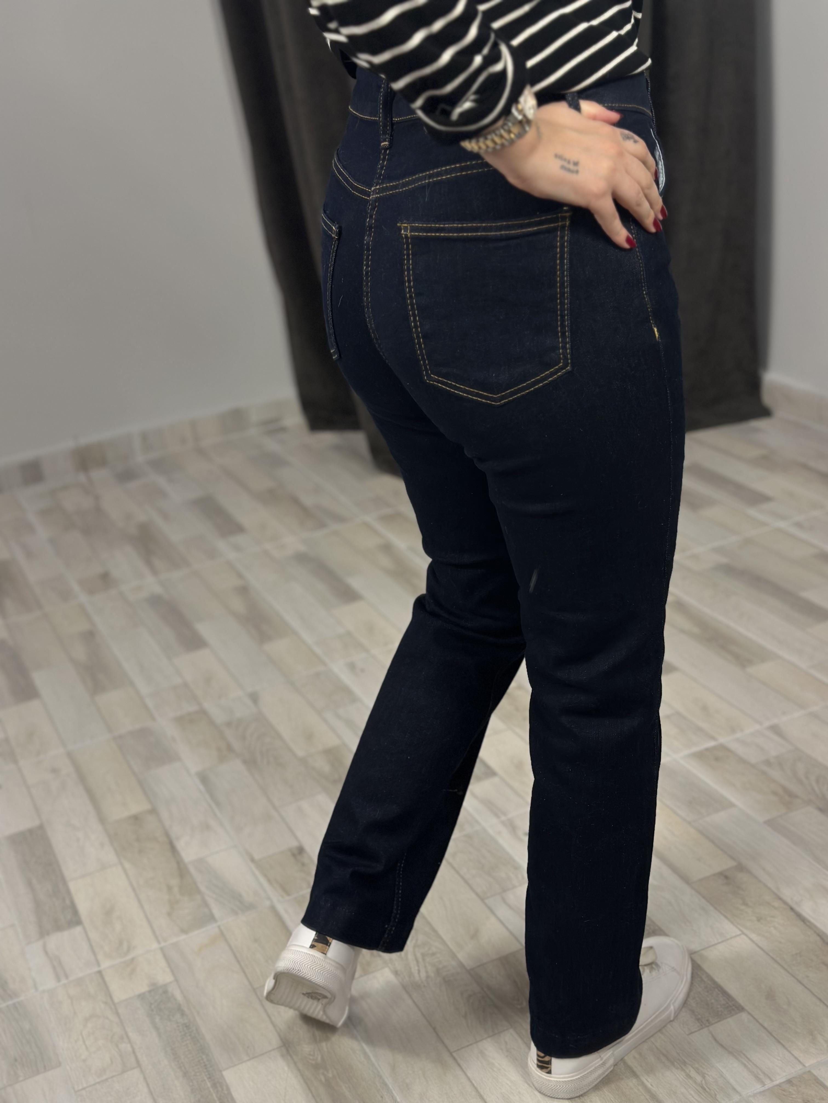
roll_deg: +13.2
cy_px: 552
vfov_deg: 39.7
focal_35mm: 48
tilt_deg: -44.6
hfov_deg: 30.3
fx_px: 1531
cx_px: 414
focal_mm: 6.86
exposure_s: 1/100
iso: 80
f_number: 1.78
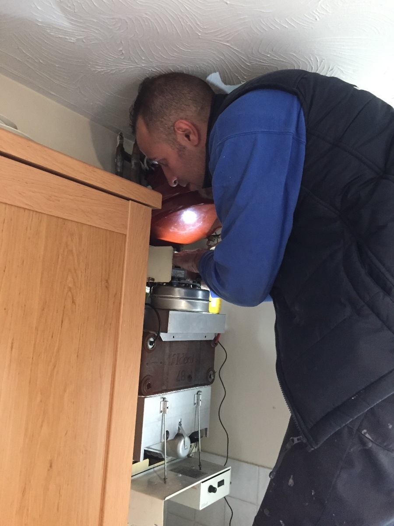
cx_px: 197
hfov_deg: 48.2
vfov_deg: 61.7
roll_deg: -3.3
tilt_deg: +6.8
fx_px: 440
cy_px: 263
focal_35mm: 29
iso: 320
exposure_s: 1/15
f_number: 2.2
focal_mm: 4.15
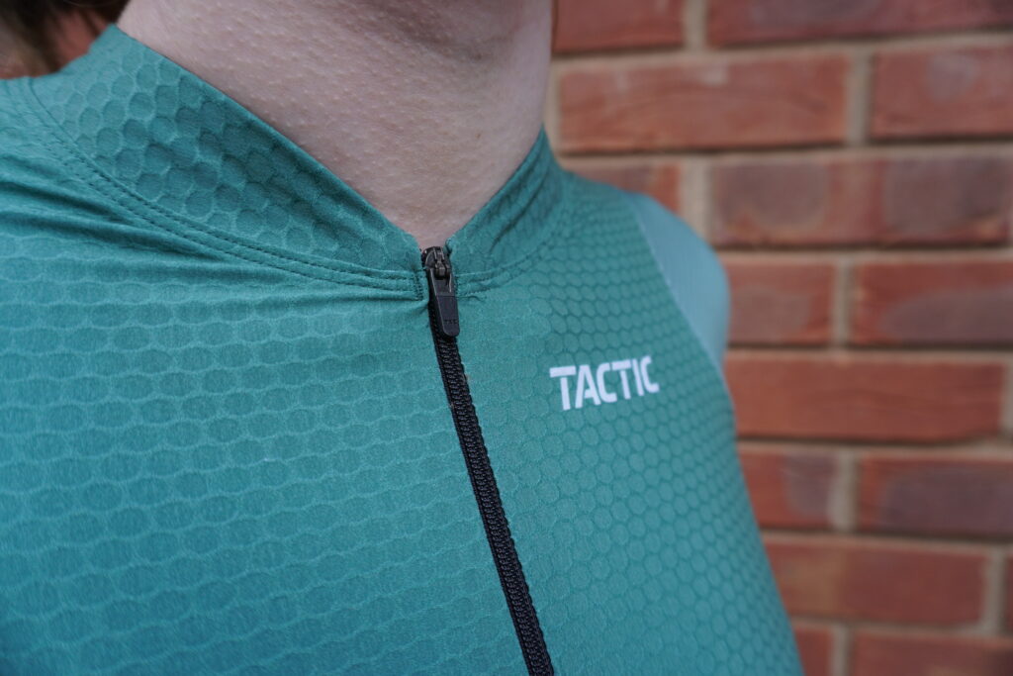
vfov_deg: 53.1
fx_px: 675
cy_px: 338
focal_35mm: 24
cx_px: 506
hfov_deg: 73.7
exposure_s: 1/160
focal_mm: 16
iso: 200
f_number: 4
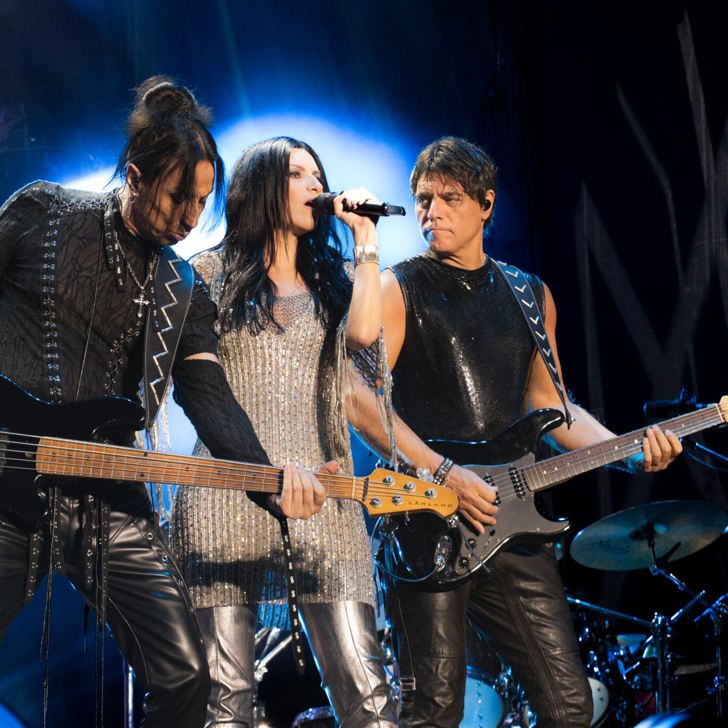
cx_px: 332
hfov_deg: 10.5
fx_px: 3974
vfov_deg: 10.5
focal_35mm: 167
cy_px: 425
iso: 1600
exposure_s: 1/160
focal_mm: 105
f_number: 8
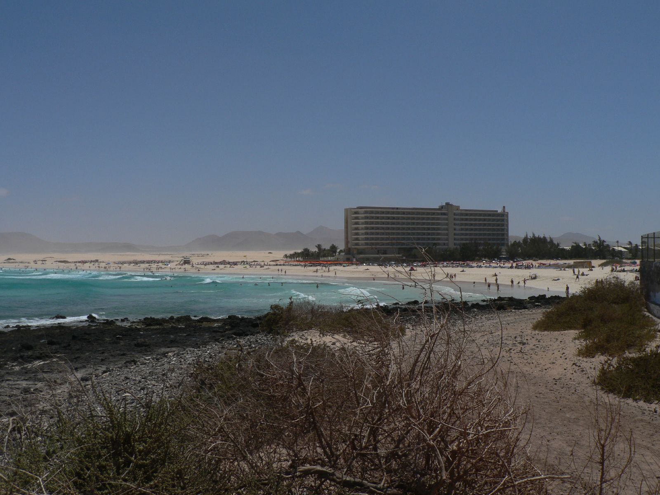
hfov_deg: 51.4
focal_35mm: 36
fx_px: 686
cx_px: 330
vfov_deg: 39.7
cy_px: 248
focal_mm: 6
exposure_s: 1/1000
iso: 80
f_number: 5.6
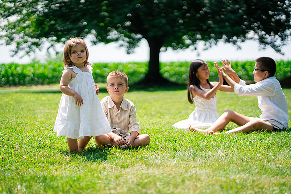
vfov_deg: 16.1
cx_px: 146
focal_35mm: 85
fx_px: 687
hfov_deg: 23.9
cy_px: 97
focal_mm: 85
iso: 320
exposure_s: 1/6400
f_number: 2
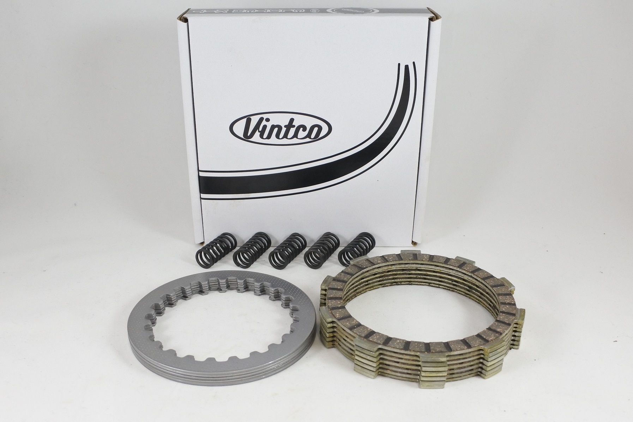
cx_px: 316
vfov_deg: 47.9
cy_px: 211
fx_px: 475
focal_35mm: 27
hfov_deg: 67.4
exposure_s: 1/125
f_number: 3.5
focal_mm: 10.2
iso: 450
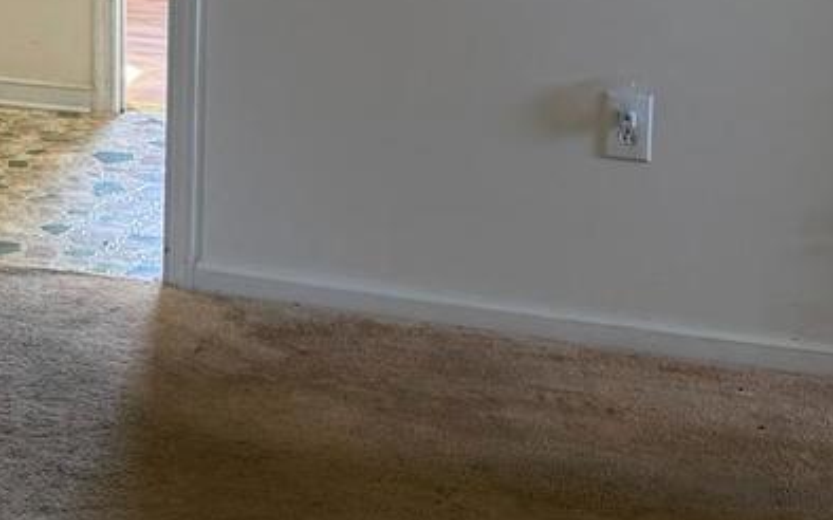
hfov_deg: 20.9
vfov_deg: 13.3
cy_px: -260
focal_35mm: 93
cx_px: -144
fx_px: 2111
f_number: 1.78
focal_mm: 6.76
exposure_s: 1/93
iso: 200
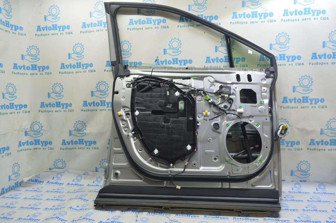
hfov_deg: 67.4
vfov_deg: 47.9
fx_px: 252
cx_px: 168
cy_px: 112
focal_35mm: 27
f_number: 5.6
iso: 400
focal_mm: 18
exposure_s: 1/20
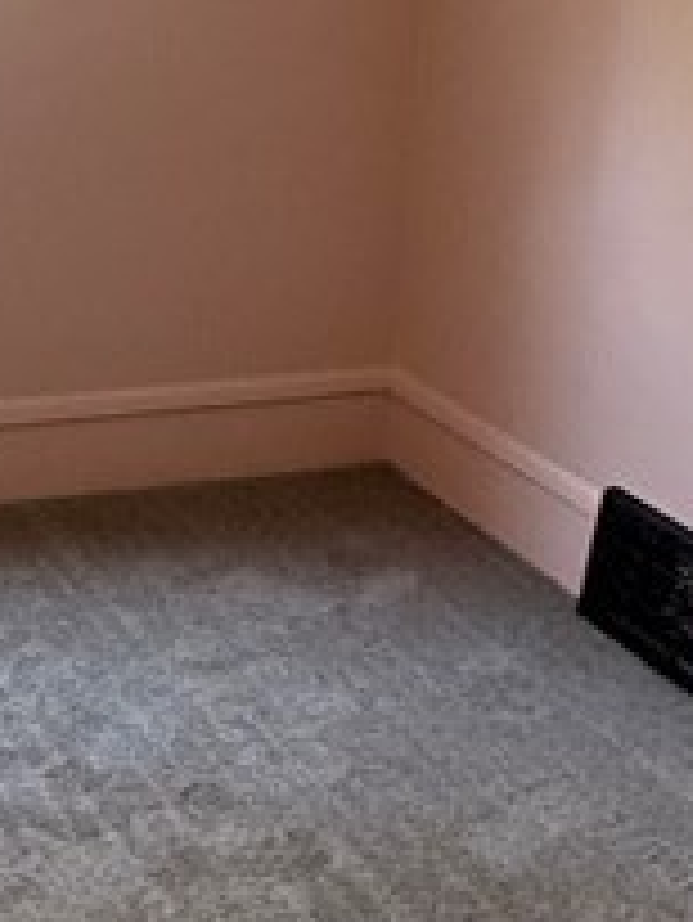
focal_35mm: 70
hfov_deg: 20.5
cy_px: 423
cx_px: 40
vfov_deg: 27.8
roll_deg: -2.0
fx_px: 1867
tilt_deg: -16.8
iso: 320
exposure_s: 1/72
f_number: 2.2
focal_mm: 2.22
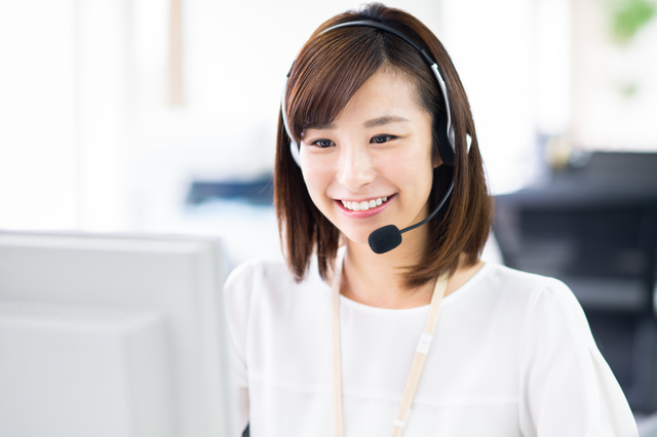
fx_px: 1550
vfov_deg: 16.1
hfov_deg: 23.9
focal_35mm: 85
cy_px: 218
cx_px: 328
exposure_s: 1/125
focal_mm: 85
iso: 640
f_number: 2.5
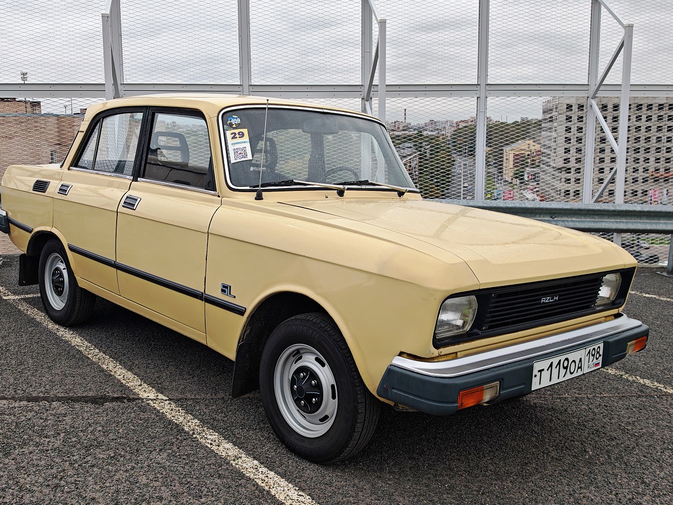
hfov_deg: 51.3
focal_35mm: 36
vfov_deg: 39.6
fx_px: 700
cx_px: 324
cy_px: 246
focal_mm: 6.83
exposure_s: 1/670
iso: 100
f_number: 2
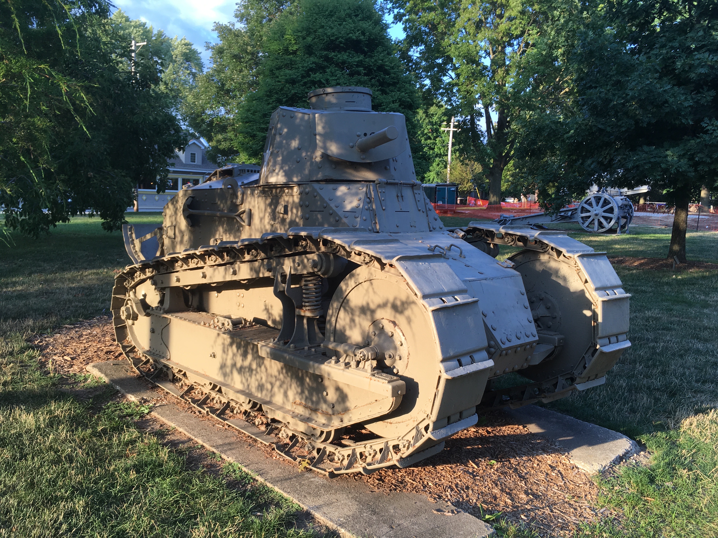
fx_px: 602
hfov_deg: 61.7
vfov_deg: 48.2
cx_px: 359
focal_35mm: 29
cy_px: 269
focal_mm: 4.15
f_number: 2.2
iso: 25
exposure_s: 1/208
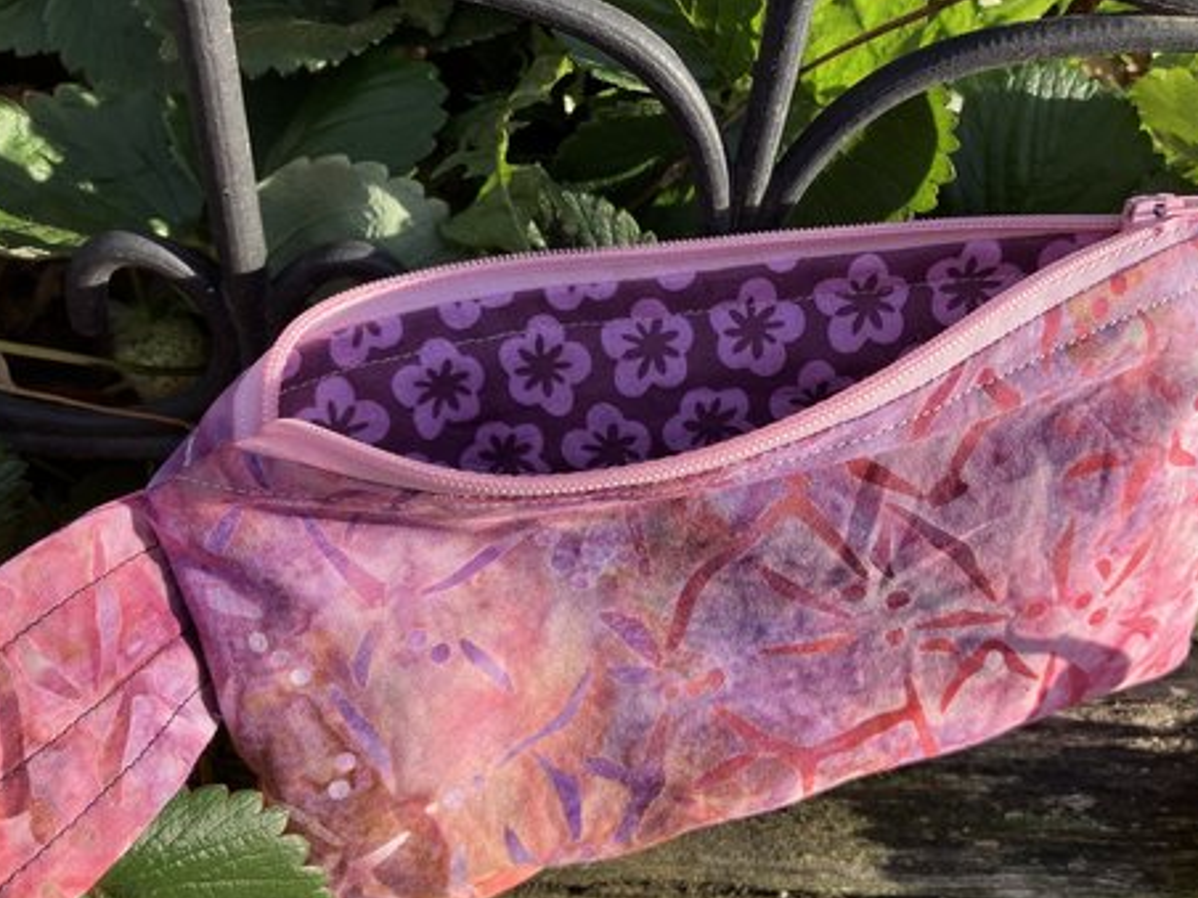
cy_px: 449
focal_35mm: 31
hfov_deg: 58.3
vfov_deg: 45.4
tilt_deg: -46.1
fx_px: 1073
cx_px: 628
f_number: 1.8
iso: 32
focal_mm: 3.99
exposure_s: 1/736
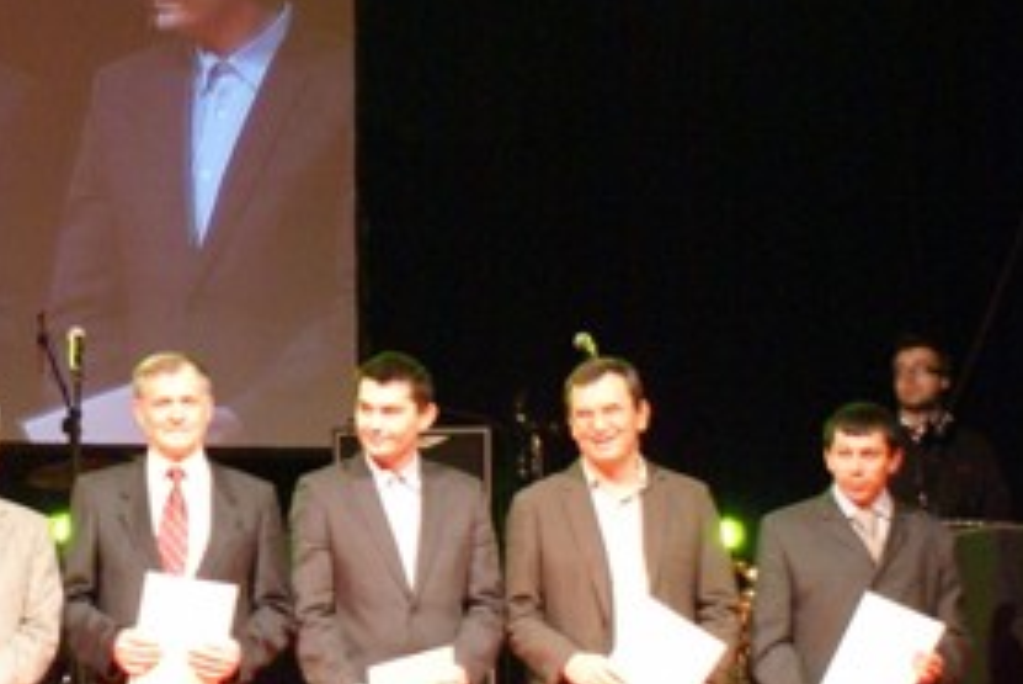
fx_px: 3014
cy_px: 322
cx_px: 33
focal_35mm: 106
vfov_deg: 12.9
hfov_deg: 18.8
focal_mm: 28
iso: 800
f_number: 4.5
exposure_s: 1/20
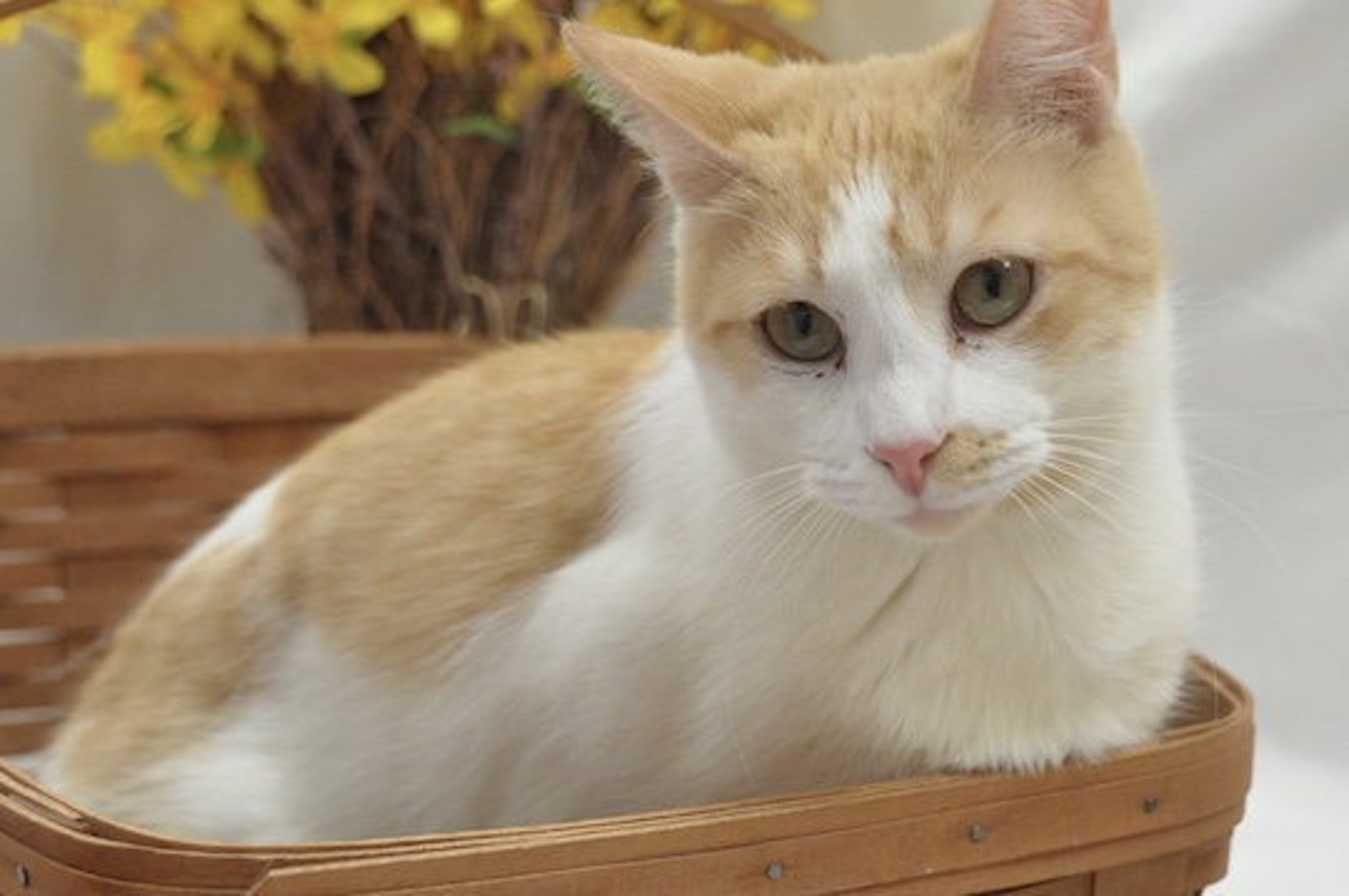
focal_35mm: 57
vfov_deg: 23.7
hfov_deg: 35.1
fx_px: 2134
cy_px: 448
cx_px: 674
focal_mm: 38
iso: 2000
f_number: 5.6
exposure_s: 1/125
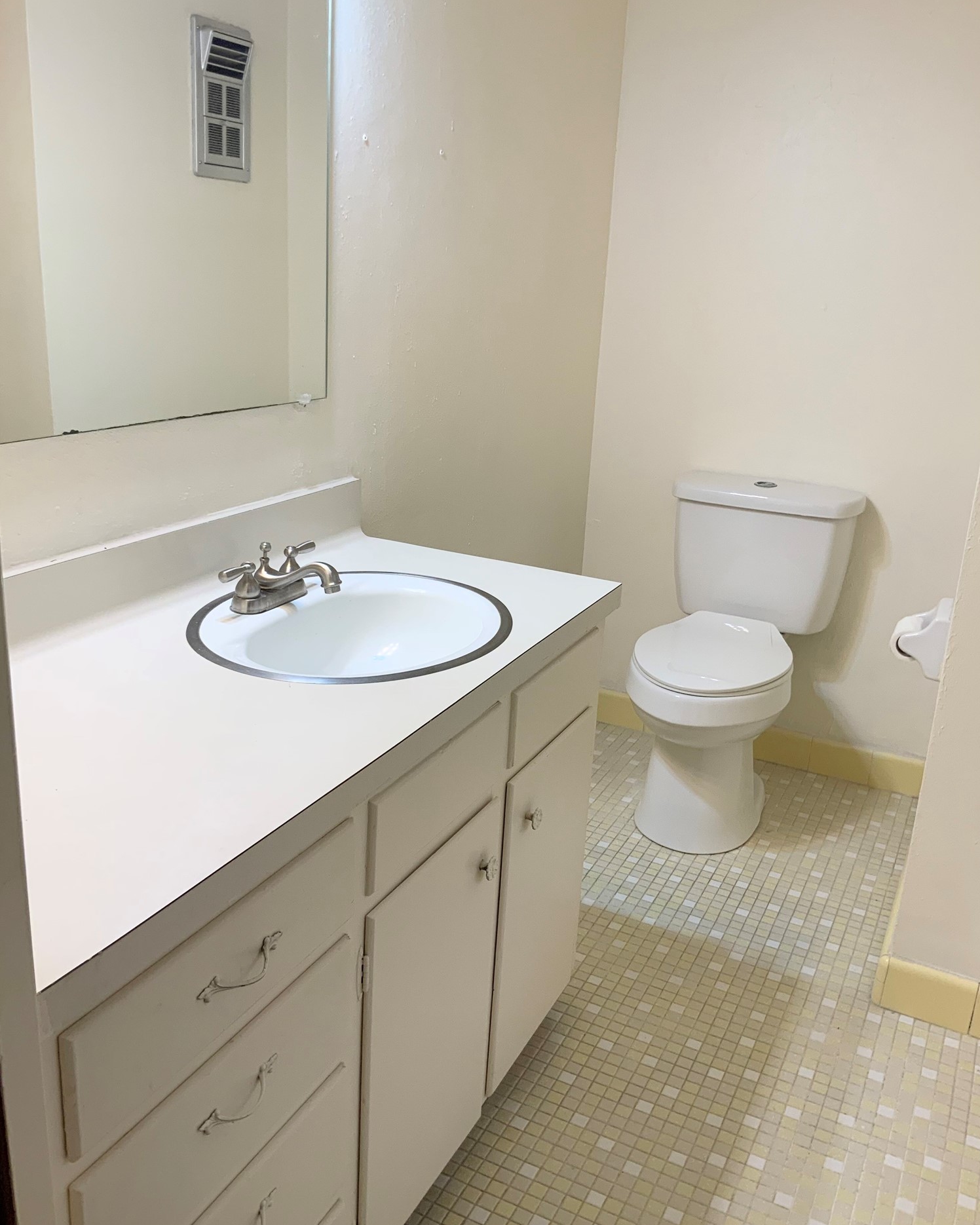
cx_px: 482
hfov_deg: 47.1
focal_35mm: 31
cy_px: 595
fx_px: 1124
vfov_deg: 57.2
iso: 40
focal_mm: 3
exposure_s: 1/60
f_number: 1.8
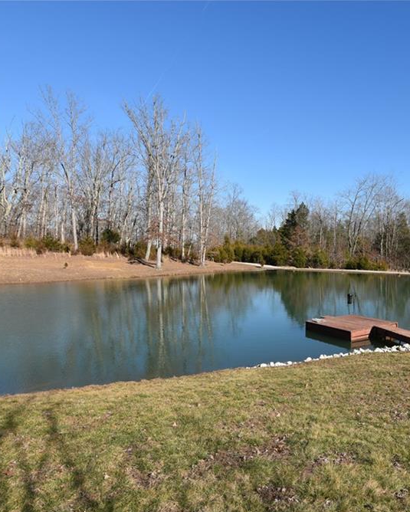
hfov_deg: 54.7
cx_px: 336
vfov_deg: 70.9
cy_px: 261
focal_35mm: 24
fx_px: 360
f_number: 9
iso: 100
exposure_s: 1/200
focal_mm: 11
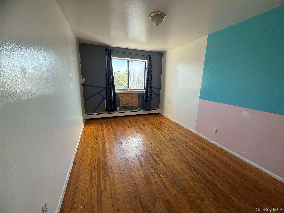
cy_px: 106
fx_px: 115
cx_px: 142
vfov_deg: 85.7
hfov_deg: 102.1
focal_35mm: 14
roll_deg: -1.8
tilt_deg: -13.3
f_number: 2.2
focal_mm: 2.22
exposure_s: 1/99
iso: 80
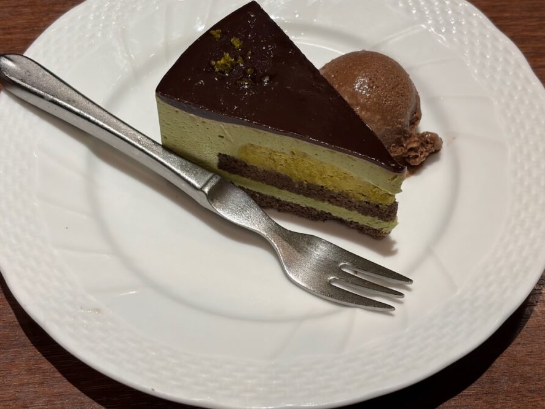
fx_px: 945
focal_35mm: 60
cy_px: 180
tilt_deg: -54.3
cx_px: 274
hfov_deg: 32.2
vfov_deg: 24.4
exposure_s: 1/50
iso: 32
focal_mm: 5.96
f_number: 1.6
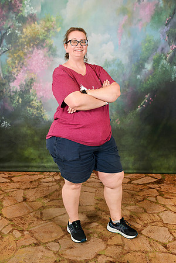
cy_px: 132
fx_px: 293
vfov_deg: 48.5
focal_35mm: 40
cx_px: 88
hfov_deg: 33.4
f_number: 6.3
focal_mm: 27
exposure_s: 1/125
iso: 400
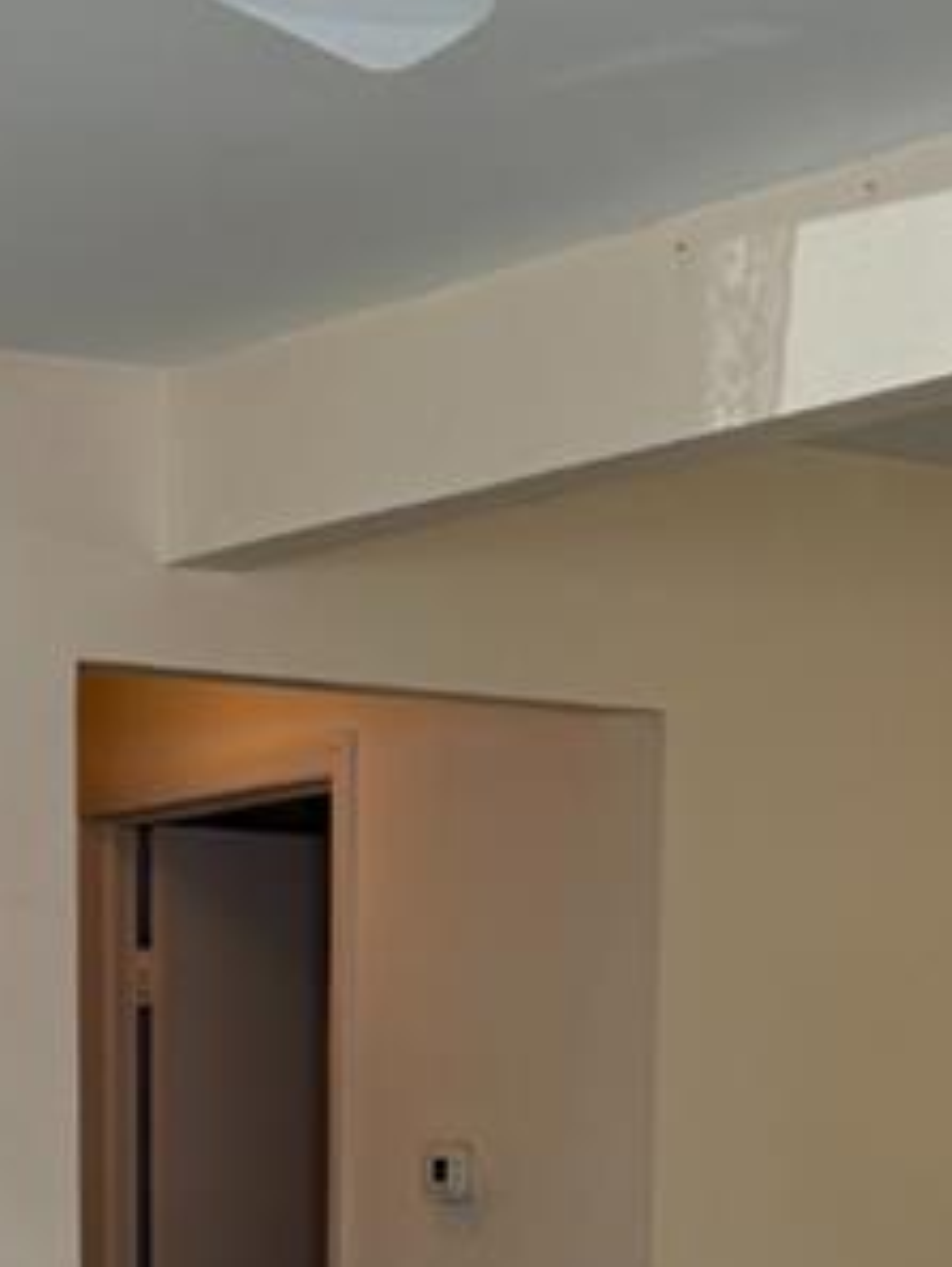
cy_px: 2169
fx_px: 4434
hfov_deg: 12.2
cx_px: 164
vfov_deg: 14.6
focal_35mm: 121
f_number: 1.78
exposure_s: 1/230
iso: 125
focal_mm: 6.76
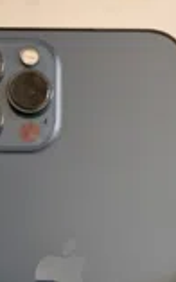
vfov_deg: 31.0
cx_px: 50
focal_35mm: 62
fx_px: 476
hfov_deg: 20.8
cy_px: 271
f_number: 1.8
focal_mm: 5.4
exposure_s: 1/170
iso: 320
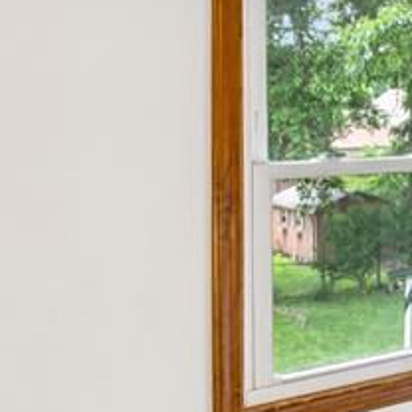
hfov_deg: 18.3
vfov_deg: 25.1
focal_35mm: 68
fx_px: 913
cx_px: 792
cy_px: 97
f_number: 13
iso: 200
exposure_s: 1/1.67
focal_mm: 16.2
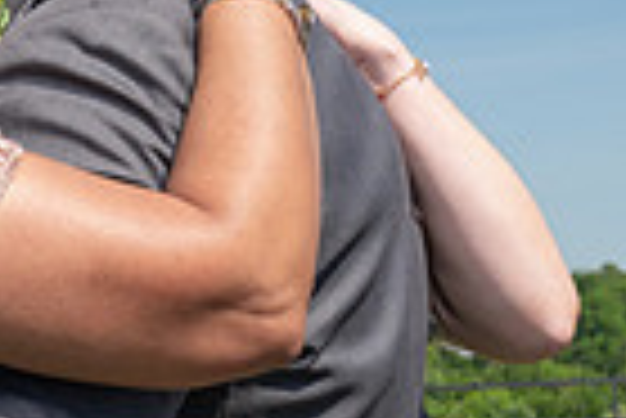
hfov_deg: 12.8
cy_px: 99
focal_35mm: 157
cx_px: -115
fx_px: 2733
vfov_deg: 8.7
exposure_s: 1/250
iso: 50
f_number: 7.1
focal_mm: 35
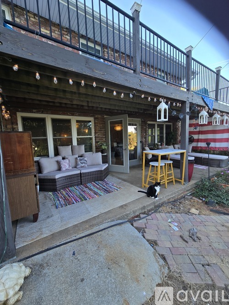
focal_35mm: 13
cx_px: 114
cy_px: 152
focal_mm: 2.2
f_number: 2.2
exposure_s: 1/129
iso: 50
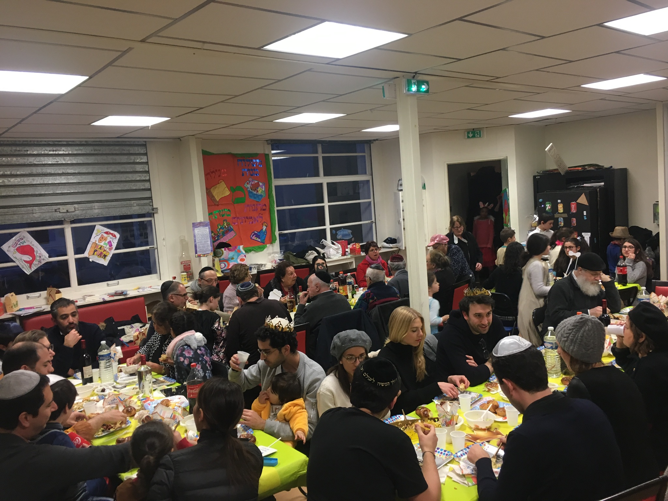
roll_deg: +3.6
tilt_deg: -7.0
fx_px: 560
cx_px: 334
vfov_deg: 48.2
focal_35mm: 29
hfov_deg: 61.7
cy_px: 250
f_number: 2.2
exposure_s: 1/33
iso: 100
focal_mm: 4.15
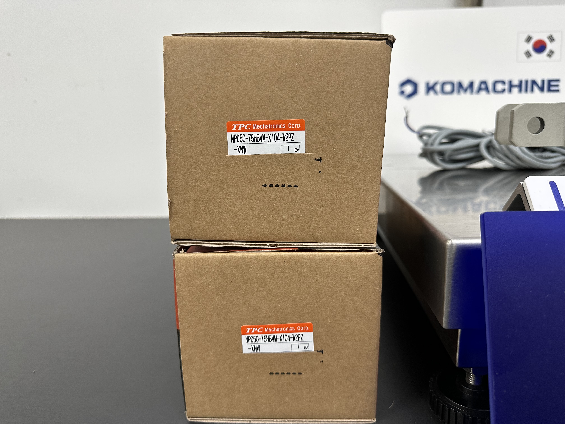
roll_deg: +1.3
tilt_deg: -13.5
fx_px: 392
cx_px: 282
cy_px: 212
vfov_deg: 56.8
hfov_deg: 71.6
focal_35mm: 24
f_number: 1.78
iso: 200
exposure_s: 1/120
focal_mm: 6.86
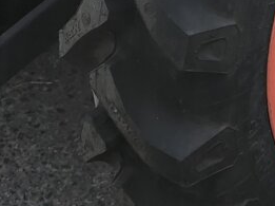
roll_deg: +0.6
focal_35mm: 165
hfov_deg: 11.7
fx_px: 1309
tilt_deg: -29.8
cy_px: -73
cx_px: 335
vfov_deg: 8.8
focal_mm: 3.99
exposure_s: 1/495
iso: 20
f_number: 1.8
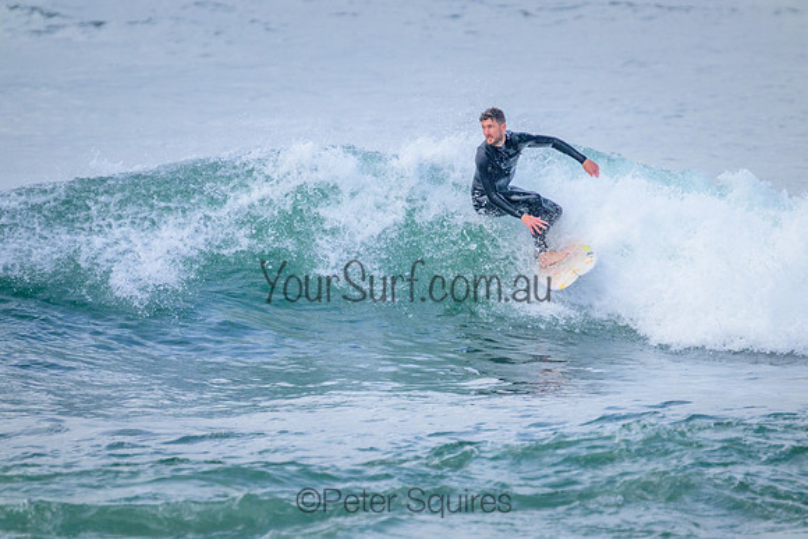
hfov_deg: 3.0
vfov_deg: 2.0
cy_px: 270
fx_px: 15490
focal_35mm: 690
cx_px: 404
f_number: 11
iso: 2500
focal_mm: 690
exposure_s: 1/1250
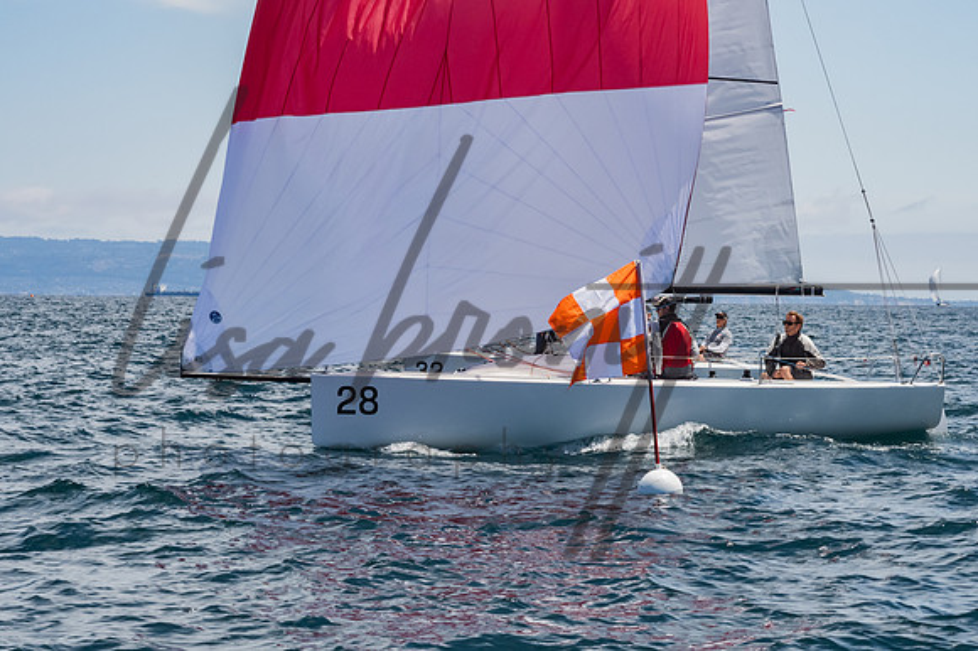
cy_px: 326
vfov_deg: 9.3
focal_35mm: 147
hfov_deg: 14.0
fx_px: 3991
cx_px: 489
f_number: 14
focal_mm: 98
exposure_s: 1/1000
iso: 640
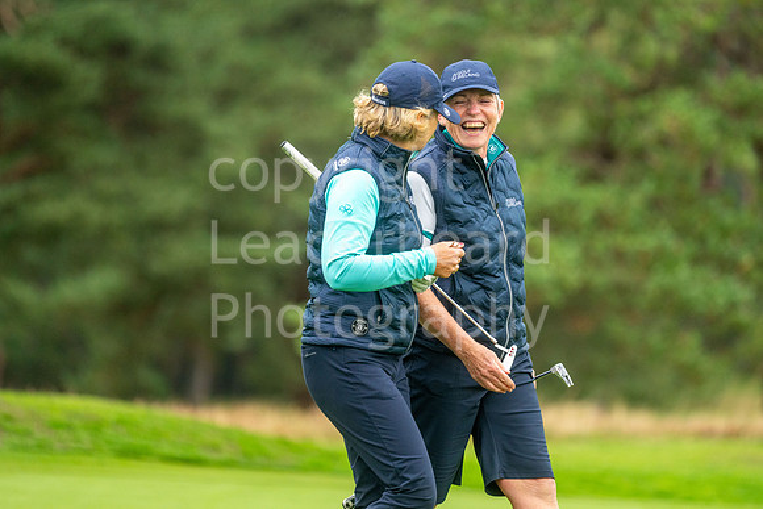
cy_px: 226
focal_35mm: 333
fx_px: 7068
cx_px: 424
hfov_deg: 6.2
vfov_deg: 4.1
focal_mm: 300
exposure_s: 1/1600
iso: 800
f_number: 4
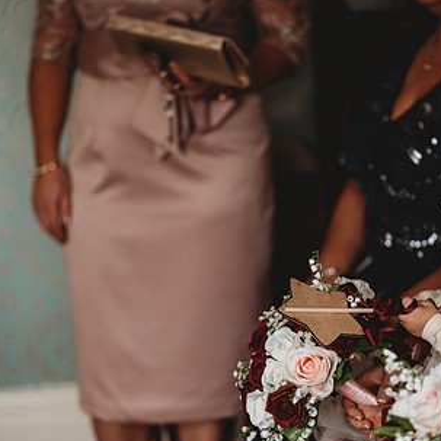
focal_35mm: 138
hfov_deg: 12.6
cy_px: 253
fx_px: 1989
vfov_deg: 12.6
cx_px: 275
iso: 560
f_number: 1.8
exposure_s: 1/160
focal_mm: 85
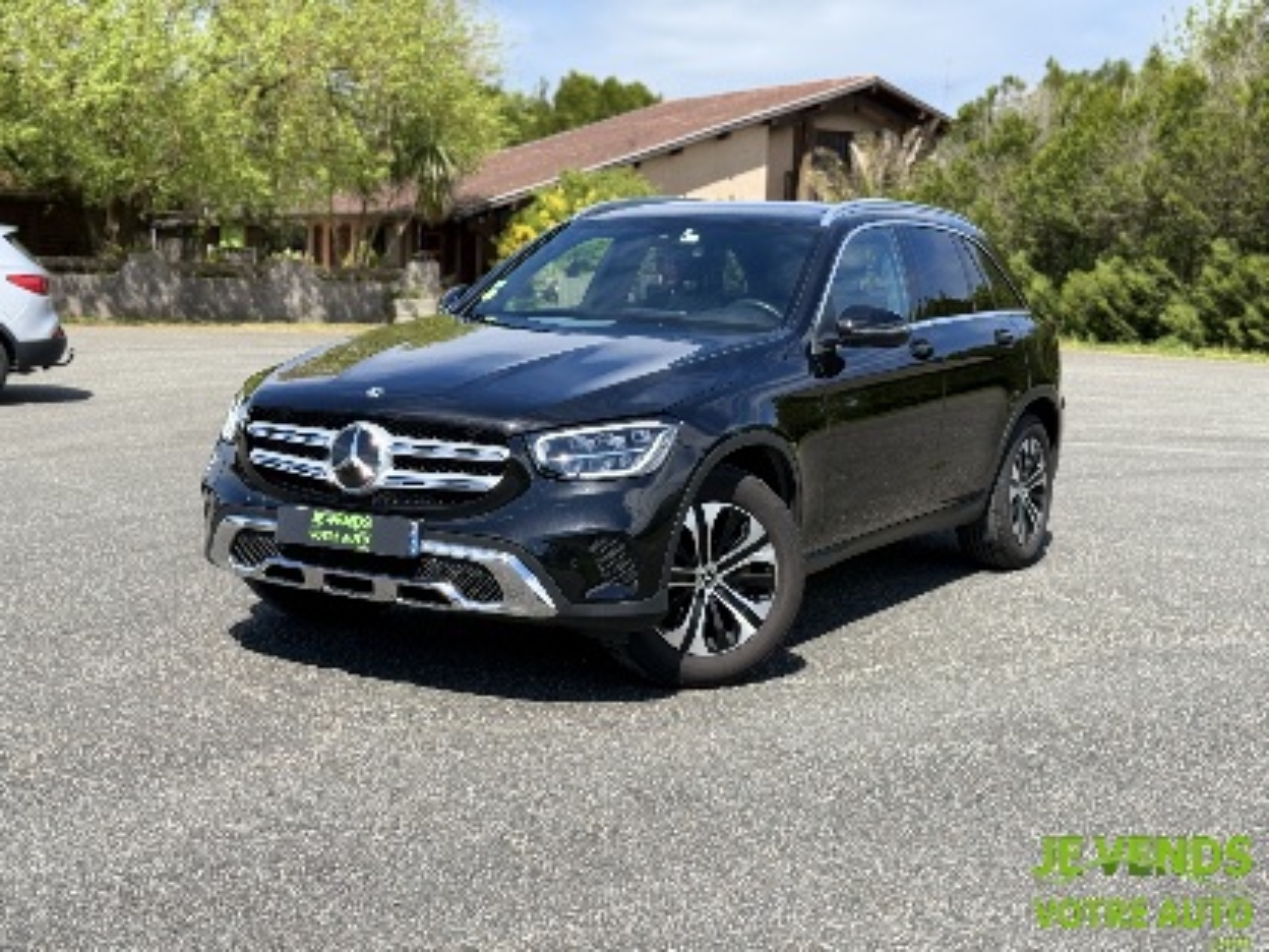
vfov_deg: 30.3
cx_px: 634
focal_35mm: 48
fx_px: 1760
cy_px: 476
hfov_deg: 39.7
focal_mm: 6.76
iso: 64
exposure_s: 1/2494
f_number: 1.78
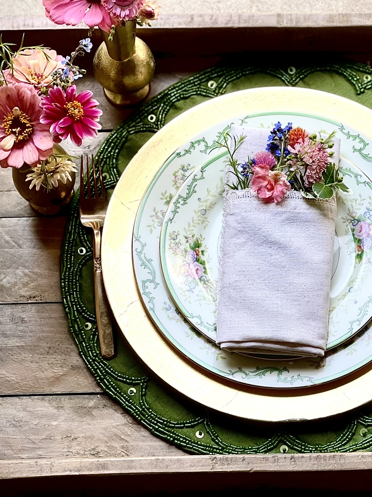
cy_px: 238
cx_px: 298
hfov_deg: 12.9
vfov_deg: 17.3
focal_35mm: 114
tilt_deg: -66.8
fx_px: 1634
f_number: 2.2
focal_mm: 7.5
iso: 25
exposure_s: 1/202
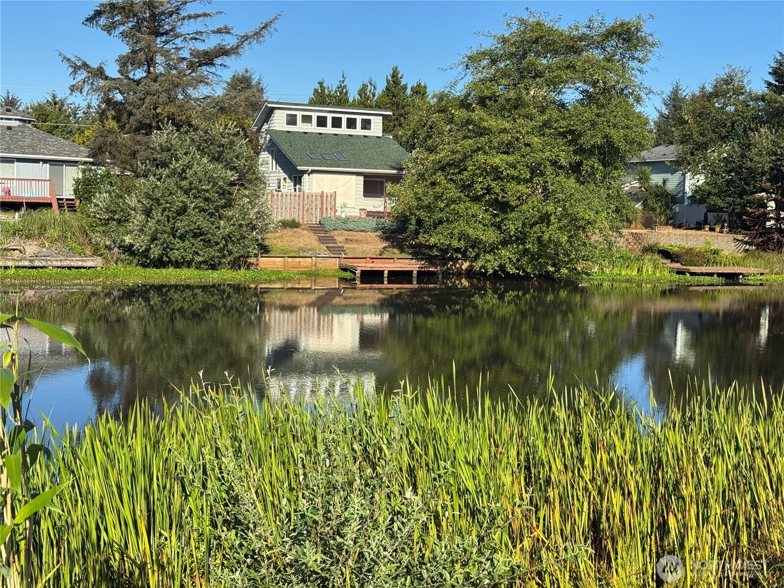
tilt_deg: -6.0
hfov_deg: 39.7
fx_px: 1087
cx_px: 392
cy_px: 294
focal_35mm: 48
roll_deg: -2.2
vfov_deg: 30.3
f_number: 1.78
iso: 64
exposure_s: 1/2717
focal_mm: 6.76
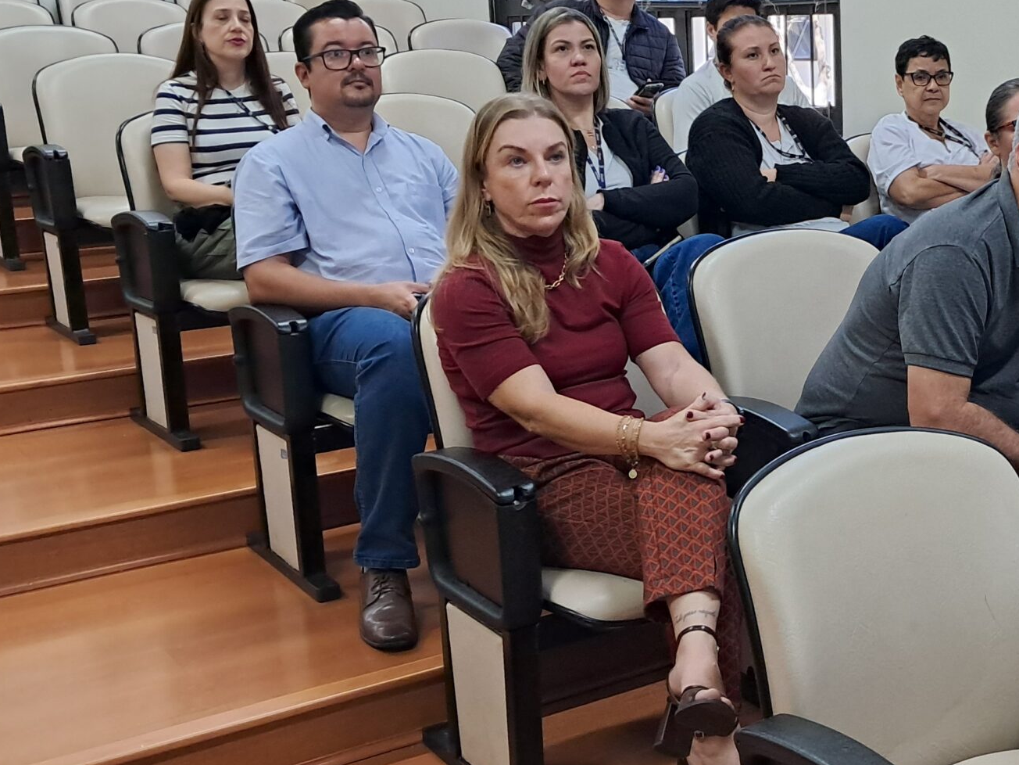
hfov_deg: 34.2
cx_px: 915
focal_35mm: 53
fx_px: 1560
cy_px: 334
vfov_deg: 27.5
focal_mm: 4
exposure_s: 1/60
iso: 640
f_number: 1.8
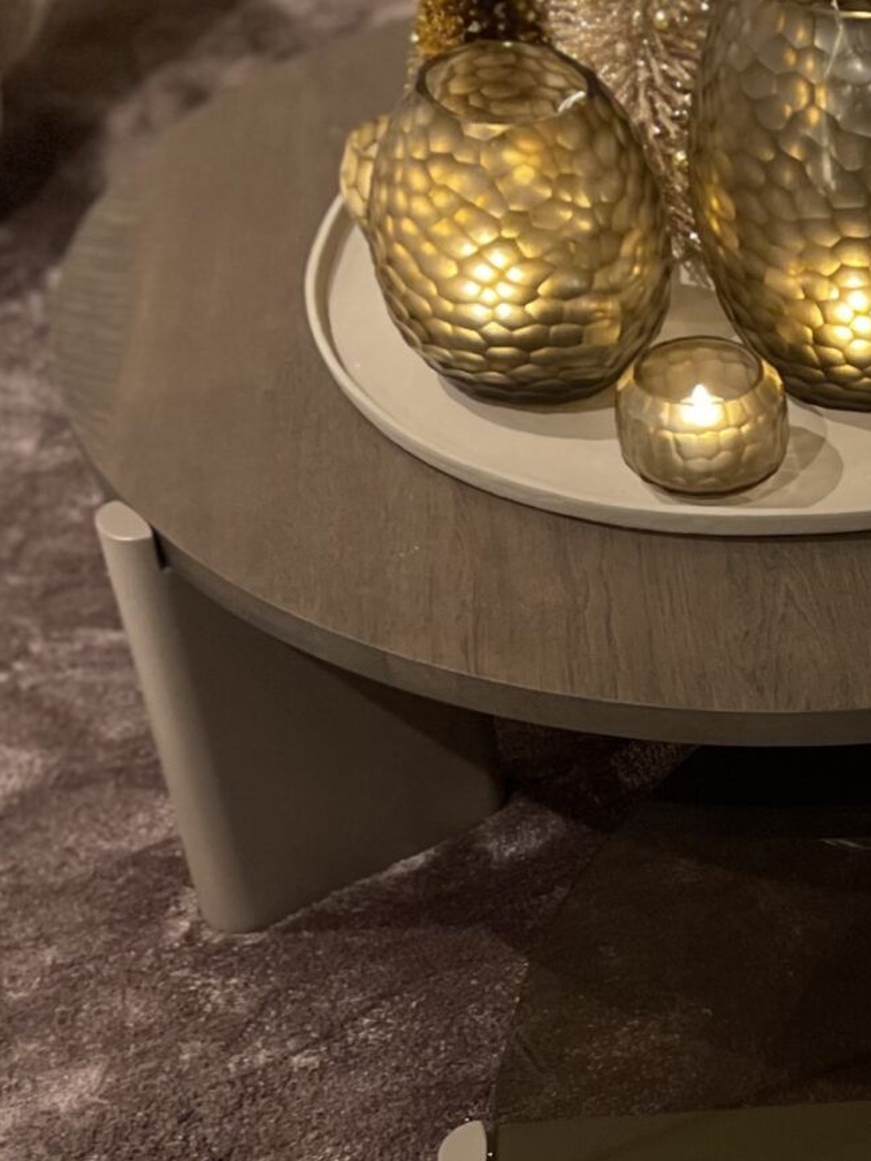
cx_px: 1113
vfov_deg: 24.5
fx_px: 2583
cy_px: 1076
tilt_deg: -46.9
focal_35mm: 77
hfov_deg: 18.0
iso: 250
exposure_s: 1/50
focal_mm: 5.1
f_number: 1.6
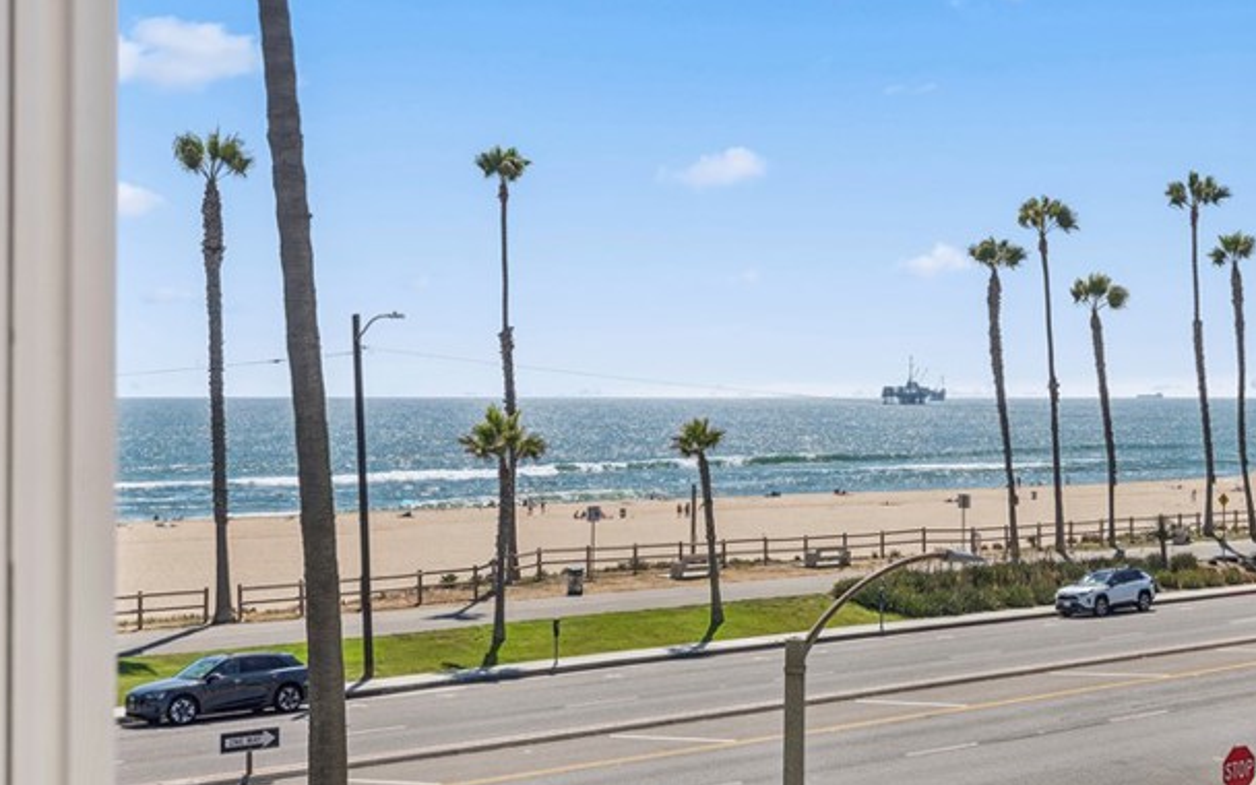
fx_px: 2054
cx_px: 833
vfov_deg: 21.6
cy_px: 402
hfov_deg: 33.7
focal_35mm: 60
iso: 80
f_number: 10
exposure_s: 1/320
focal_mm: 35
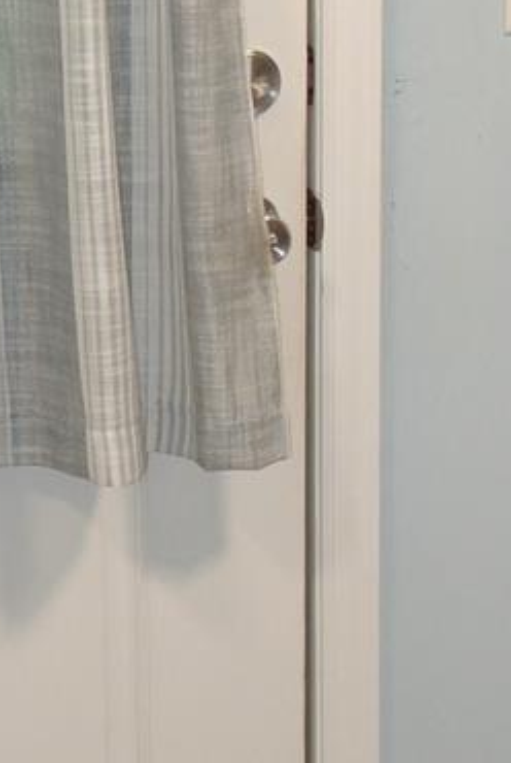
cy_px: 155
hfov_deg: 12.2
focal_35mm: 112
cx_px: 499
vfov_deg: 18.1
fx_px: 2376
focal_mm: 10
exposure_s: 1/60
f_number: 3.5
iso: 560
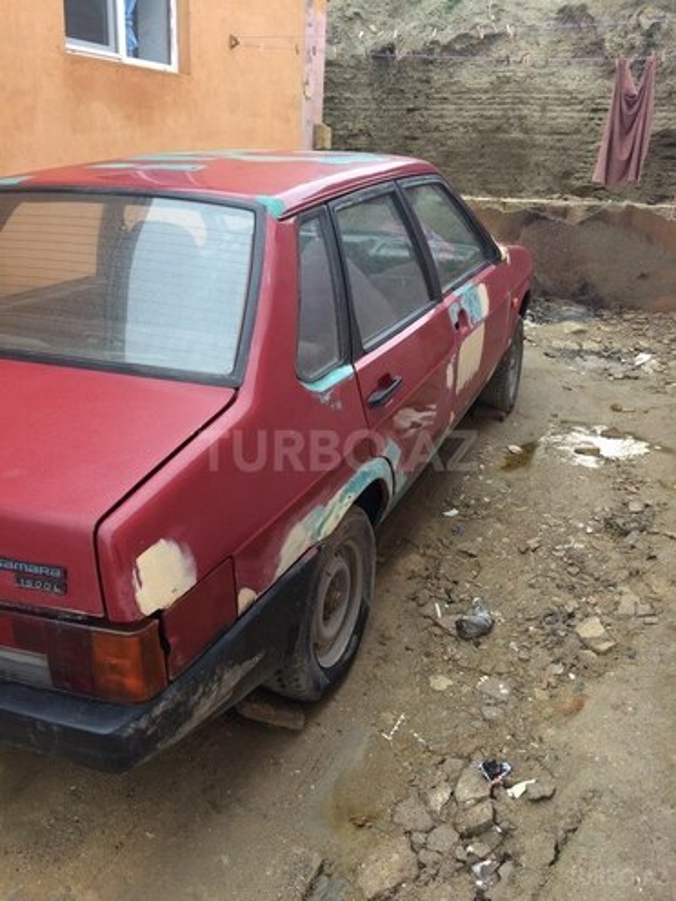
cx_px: 338
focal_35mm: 29
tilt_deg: -21.8
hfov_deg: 48.2
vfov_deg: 61.7
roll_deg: -2.3
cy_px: 450
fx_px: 755
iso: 32
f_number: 2.2
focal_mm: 4.15
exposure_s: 1/140
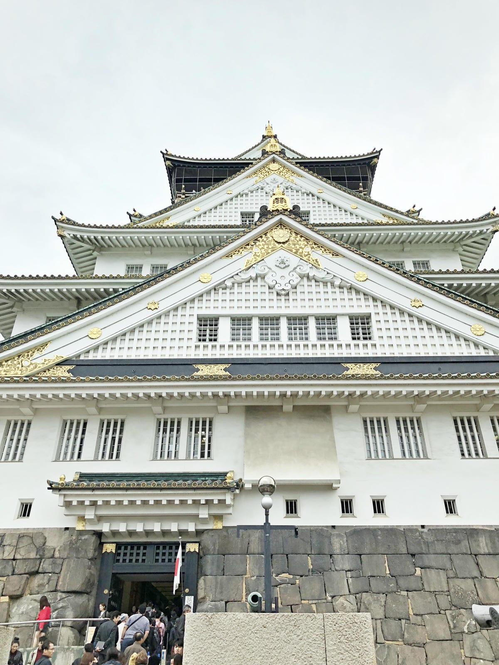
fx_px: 557
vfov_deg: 61.7
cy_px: 332
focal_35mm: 29
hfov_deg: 48.2
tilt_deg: +33.0
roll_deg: -1.0
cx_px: 250
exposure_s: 1/1171
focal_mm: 3.99
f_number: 1.8
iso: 20
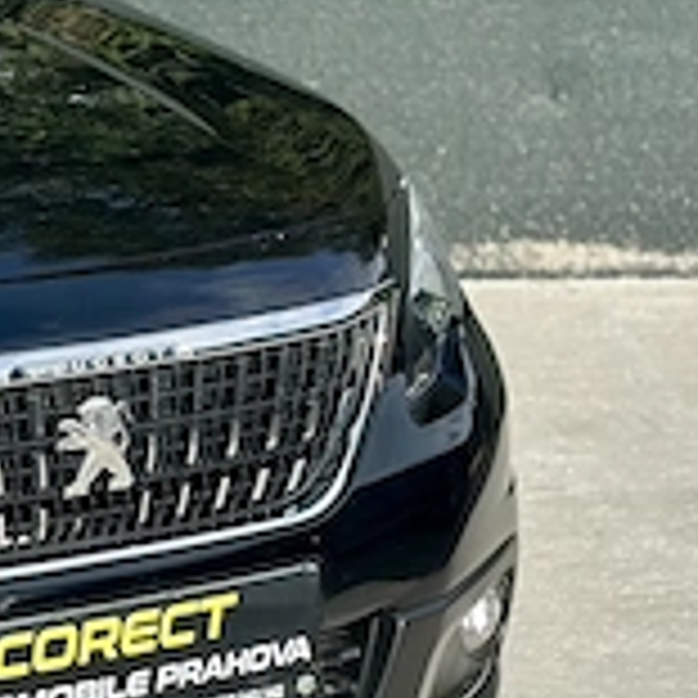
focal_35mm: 164
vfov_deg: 10.7
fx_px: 3741
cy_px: 302
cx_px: -563
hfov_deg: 10.1
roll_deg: +1.6
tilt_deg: -10.9
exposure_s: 1/2358
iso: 80
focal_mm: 6.86
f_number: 1.78
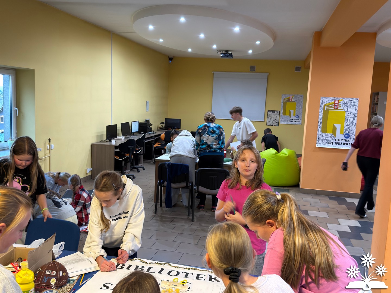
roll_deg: -1.7
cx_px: 196
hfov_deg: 52.6
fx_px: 395
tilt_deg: -7.1
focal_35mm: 35
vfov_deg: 40.7
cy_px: 146
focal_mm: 6.76
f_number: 1.78
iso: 320
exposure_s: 1/33
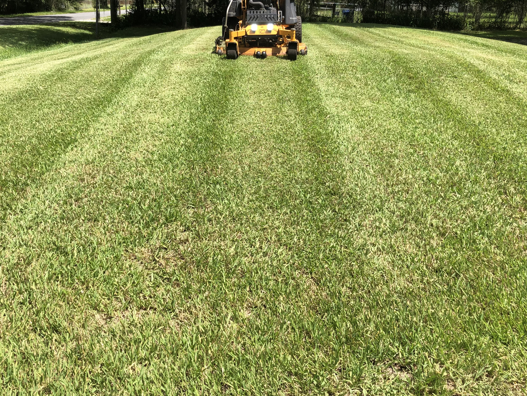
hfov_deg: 51.3
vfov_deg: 39.5
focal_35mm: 36
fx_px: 548
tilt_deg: -13.7
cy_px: 158
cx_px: 244
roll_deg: -2.7
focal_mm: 4
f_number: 1.8
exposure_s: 1/1091
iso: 20
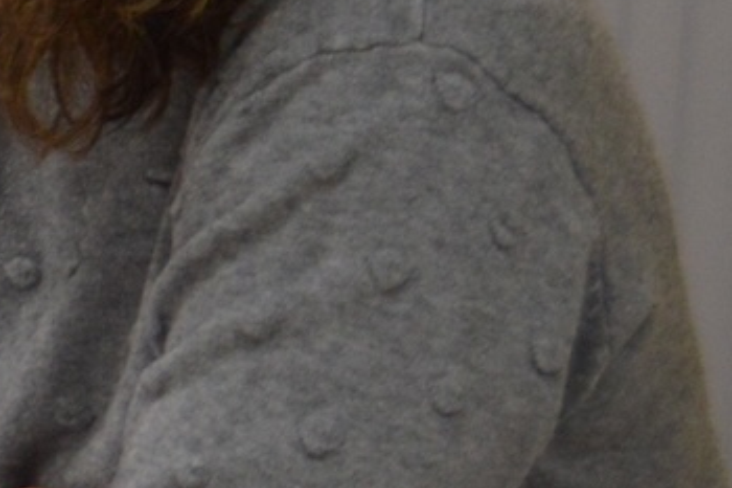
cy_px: -30
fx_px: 4938
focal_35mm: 243
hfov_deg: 7.6
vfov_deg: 5.6
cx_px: -1309
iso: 400
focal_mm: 24
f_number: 4.5
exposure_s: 1/80
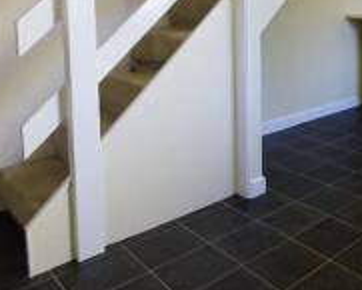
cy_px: 21
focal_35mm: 37
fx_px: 397
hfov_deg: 41.2
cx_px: 380
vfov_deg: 37.2
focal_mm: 10
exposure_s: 1/15
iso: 800
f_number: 10
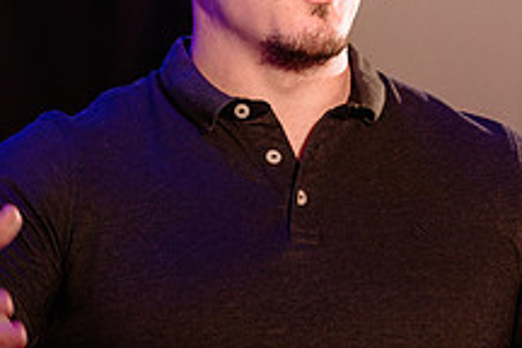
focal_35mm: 627
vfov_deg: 2.2
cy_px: 48
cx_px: 517
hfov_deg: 3.3
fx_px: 9091
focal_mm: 200
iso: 1600
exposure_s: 1/250
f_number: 3.2
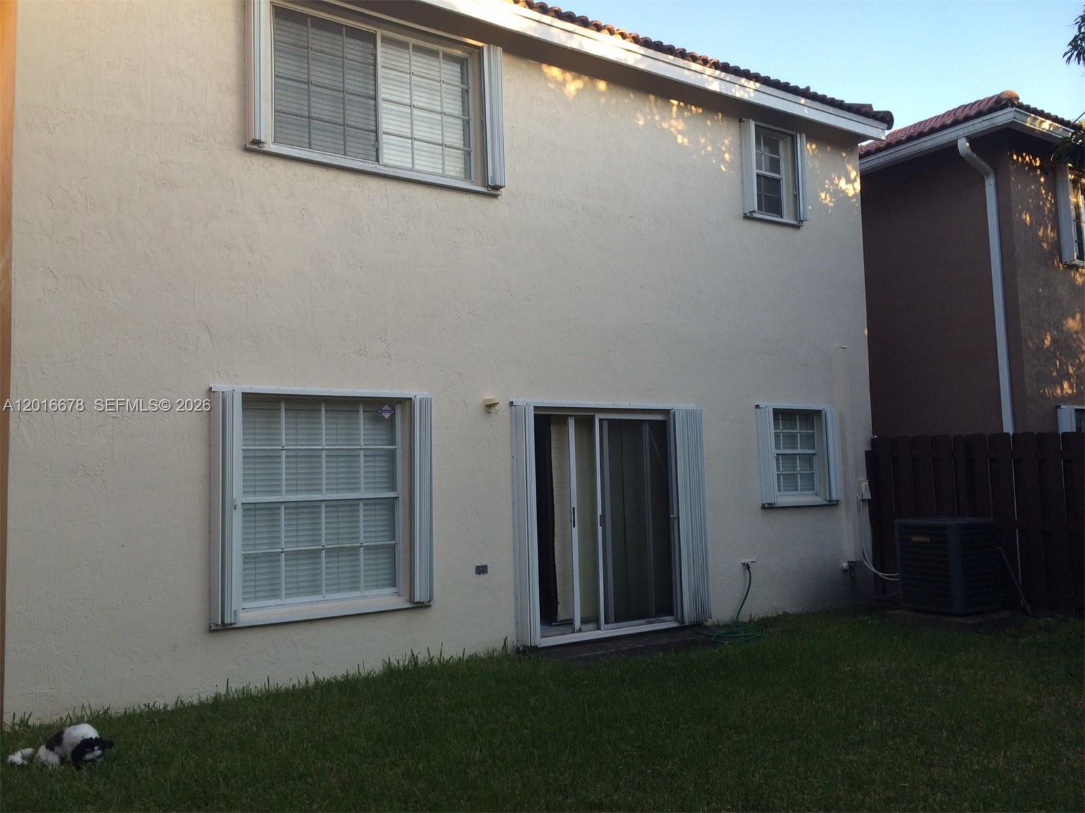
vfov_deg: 46.8
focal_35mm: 30
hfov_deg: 60.0
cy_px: 406
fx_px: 940
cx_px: 542
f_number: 2.2
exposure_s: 1/173
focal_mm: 4.12
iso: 32
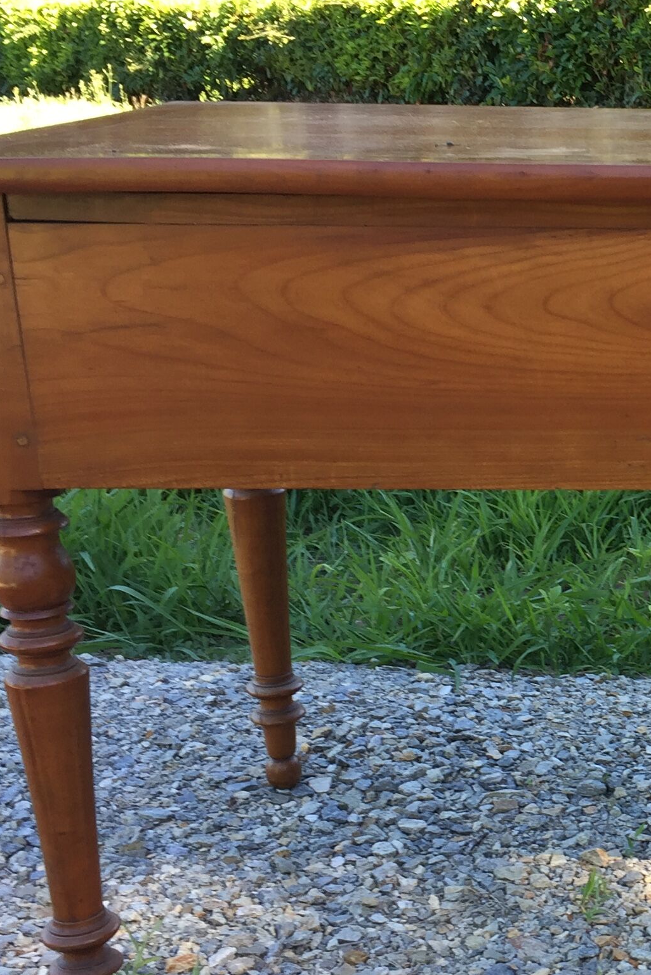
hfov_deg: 19.7
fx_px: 1735
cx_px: 819
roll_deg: -3.4
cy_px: 565
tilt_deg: -20.7
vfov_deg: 31.4
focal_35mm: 64
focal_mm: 4.15
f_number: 2.2
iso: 32
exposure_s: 1/114
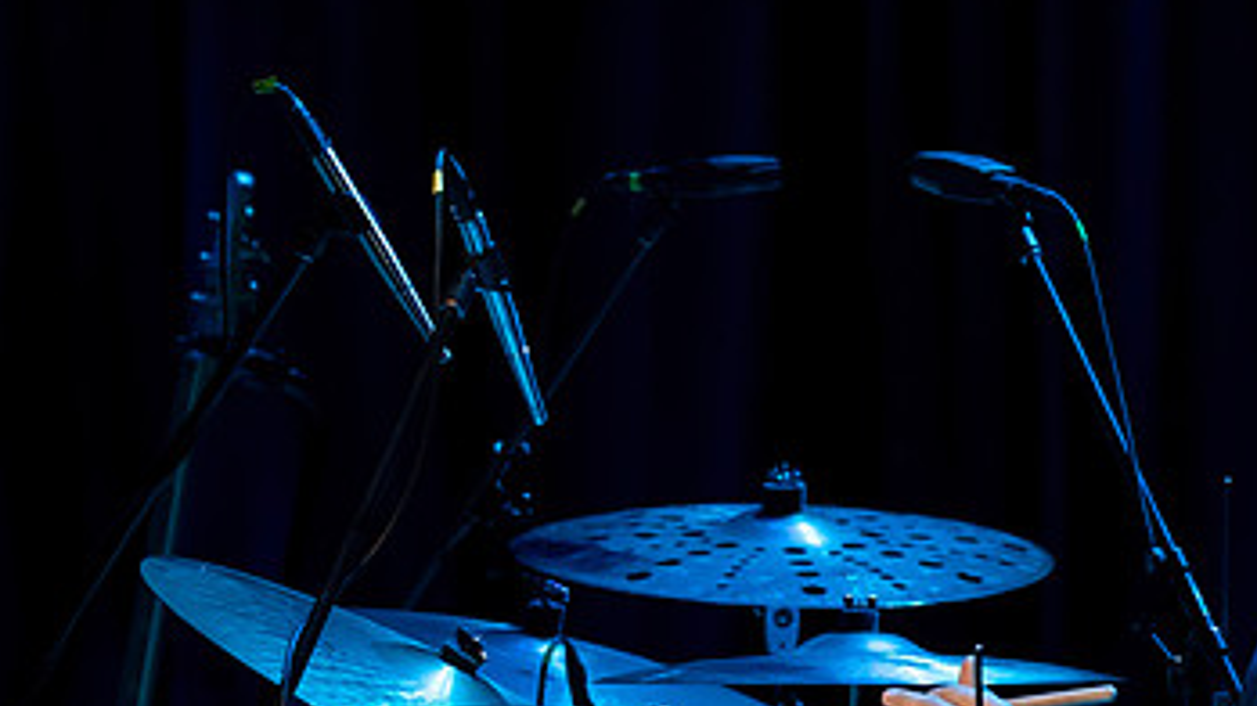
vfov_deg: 1.5
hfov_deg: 2.7
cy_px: 833
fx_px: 26488
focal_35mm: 795
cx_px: 893
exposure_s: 1/250
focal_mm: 259
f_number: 5.6
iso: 3200
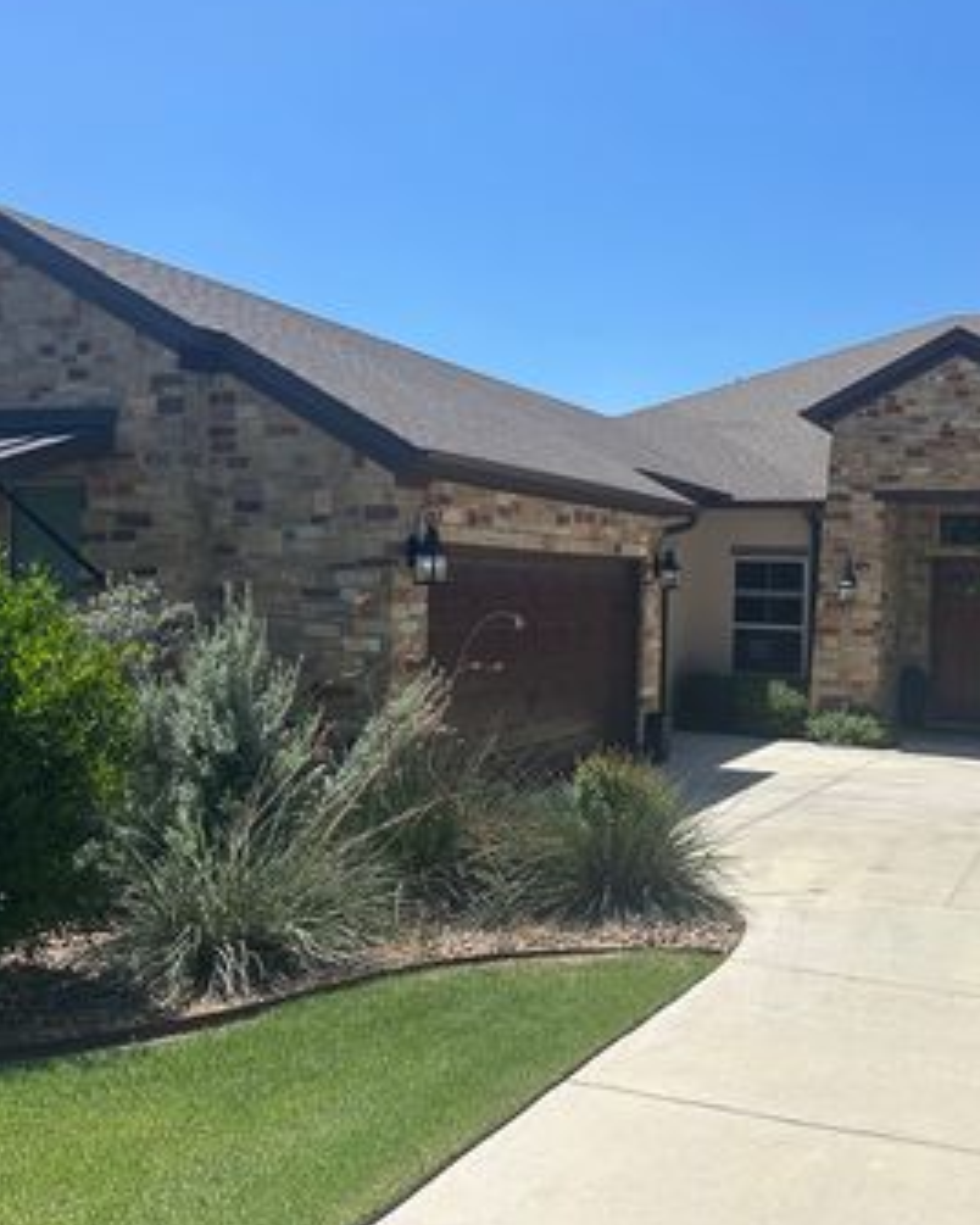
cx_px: 669
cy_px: 576
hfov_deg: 41.6
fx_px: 1269
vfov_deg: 51.5
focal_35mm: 35
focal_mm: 6.86
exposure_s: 1/7042
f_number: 1.78
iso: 80
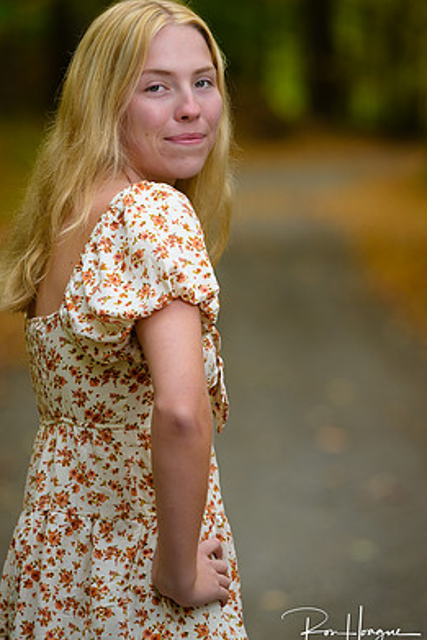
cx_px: 201
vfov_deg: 9.7
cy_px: 301
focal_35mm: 213
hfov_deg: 6.5
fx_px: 3786
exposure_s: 1/160
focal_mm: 185
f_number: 4
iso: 100
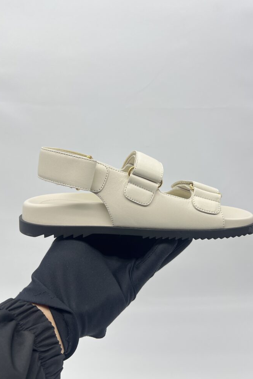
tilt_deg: -14.1
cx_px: 131
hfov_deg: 46.4
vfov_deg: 65.5
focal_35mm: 28
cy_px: 190
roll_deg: +0.1
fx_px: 295
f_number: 1.5
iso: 40
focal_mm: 5.7
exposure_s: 1/169
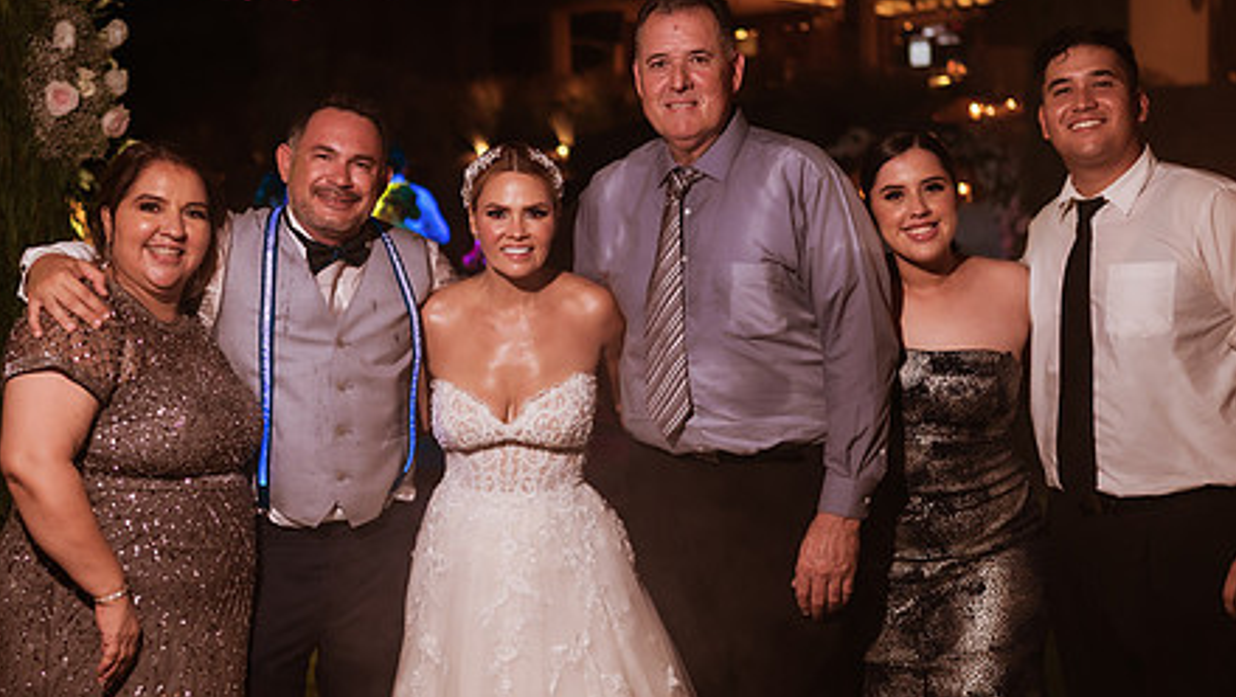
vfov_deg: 23.1
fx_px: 1705
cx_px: 550
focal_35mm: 52
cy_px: 298
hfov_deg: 39.8
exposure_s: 1/250
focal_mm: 35
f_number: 1.8
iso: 1000
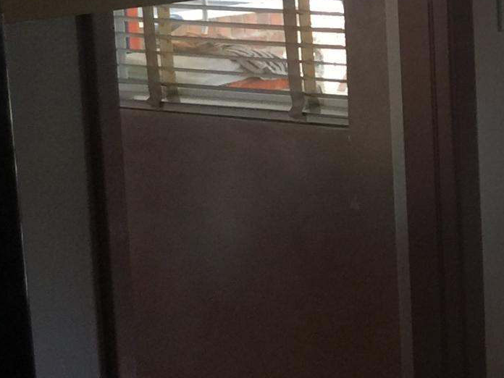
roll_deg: +0.2
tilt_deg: -8.2
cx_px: 986
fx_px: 1820
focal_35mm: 125
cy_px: 109
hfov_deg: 13.6
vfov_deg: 11.8
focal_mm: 4.15
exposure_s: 1/15
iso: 40
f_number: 2.2
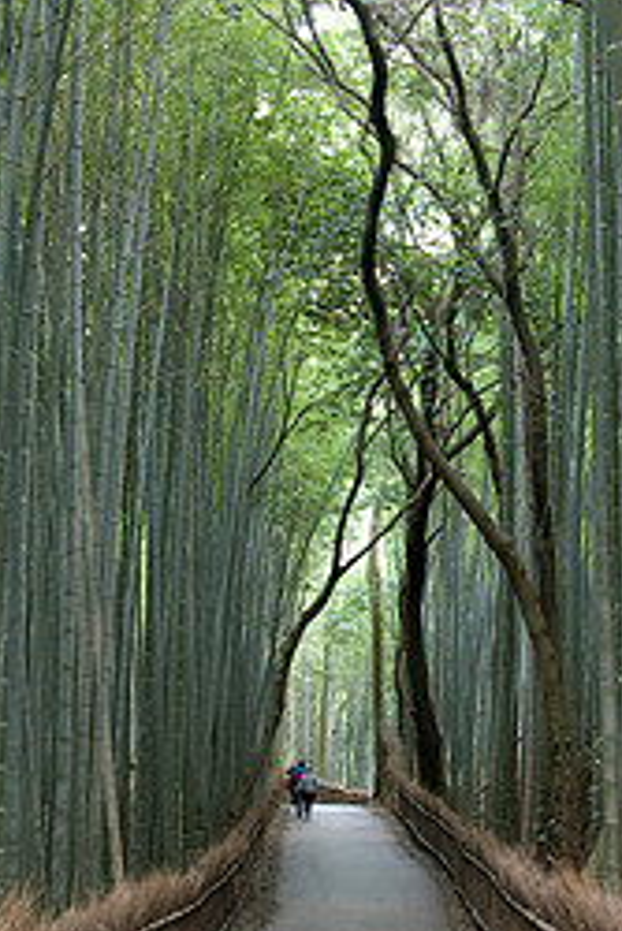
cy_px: 484
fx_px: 1887
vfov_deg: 27.7
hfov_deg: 18.7
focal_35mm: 73
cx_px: 270
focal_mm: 27
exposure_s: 1/1.67
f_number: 4
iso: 400
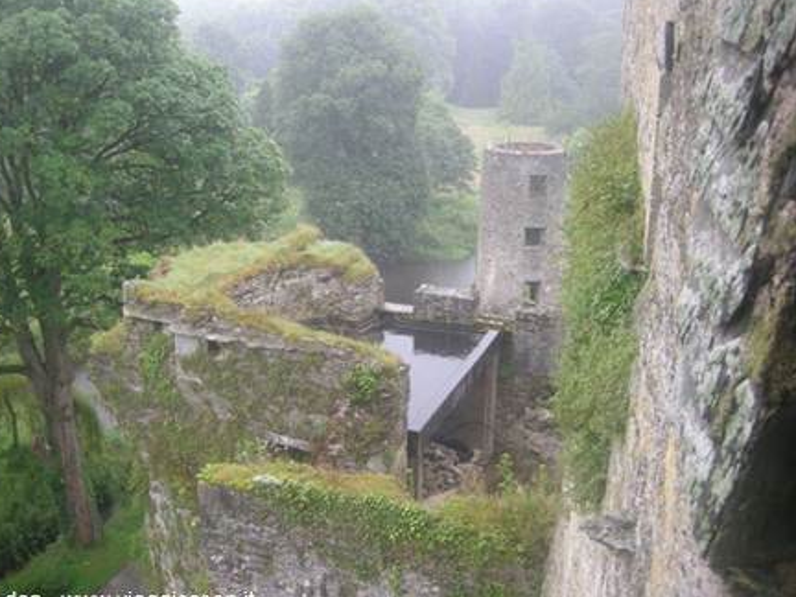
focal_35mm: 40
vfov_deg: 35.9
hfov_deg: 46.8
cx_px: 385
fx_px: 920
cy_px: 282
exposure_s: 1/59.5
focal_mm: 7.5
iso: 85
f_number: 2.7
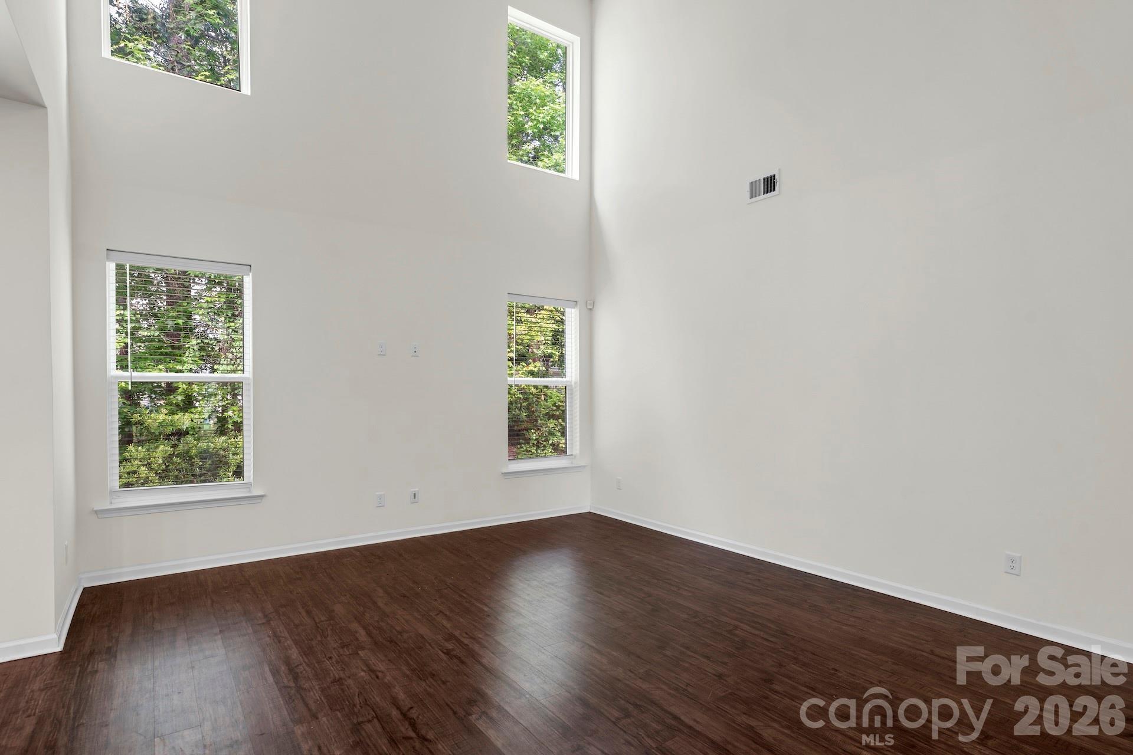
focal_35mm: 18
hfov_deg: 90.0
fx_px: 566
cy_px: 378
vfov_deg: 67.4
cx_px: 566
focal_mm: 18
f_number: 7.1
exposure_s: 2.5
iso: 100
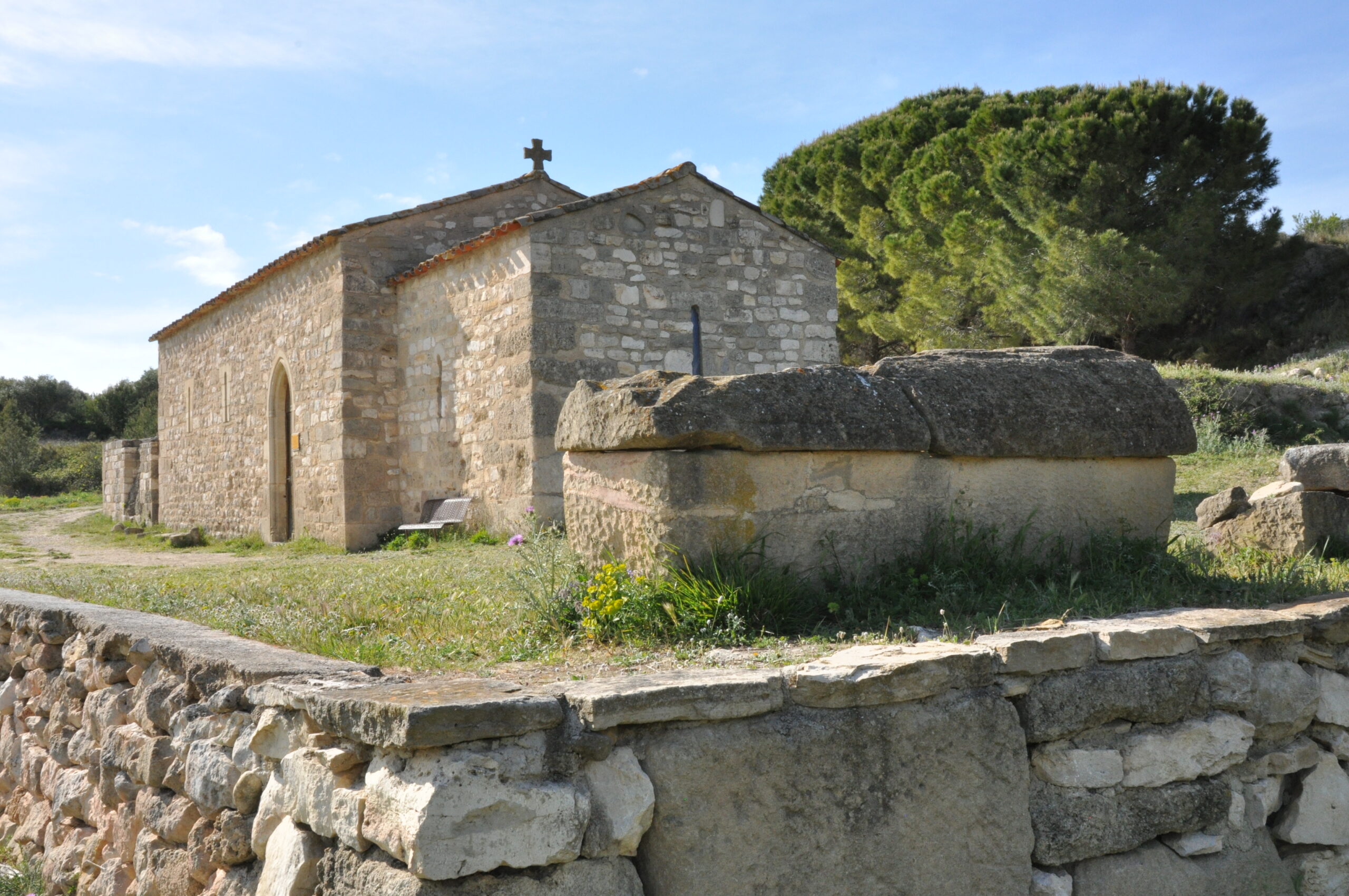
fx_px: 1347
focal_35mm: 36
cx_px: 674
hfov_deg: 53.2
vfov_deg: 36.8
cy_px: 448
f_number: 22
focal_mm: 24
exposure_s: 1/200
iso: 800
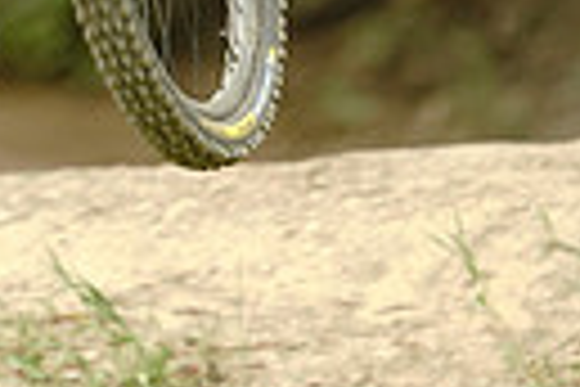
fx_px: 33750
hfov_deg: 1.0
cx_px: 81
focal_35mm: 2095
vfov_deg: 0.7
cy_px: -446
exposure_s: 1/1000
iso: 2000
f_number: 4
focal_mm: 600
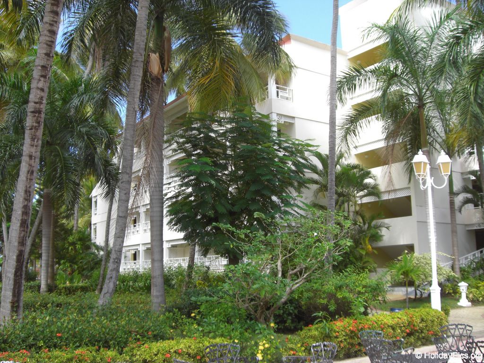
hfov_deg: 49.0
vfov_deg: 37.7
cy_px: 182
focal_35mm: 38
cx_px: 242
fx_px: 531
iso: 64
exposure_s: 1/320
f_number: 2.7
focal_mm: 6.2
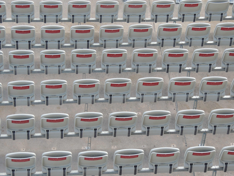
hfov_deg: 14.6
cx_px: 117
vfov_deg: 11.0
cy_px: 88
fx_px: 913
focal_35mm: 135
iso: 140
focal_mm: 24
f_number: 4.3
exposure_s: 1/125
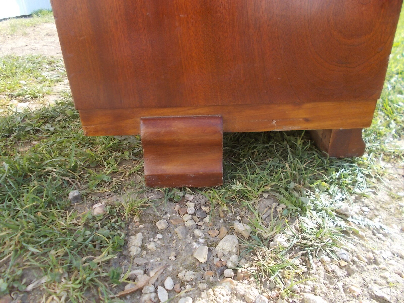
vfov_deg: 53.1
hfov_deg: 67.3
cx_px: 202
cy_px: 152
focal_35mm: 26
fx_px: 303
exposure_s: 1/200
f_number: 3.2
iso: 80
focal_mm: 4.6
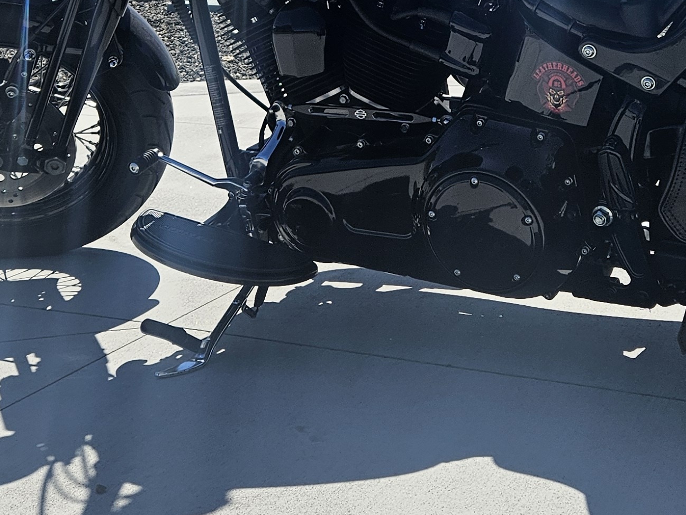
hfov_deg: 27.3
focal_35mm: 71
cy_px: -43
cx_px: 448
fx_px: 1407
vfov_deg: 19.9
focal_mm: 5.4
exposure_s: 1/2937
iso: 25
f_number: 1.8
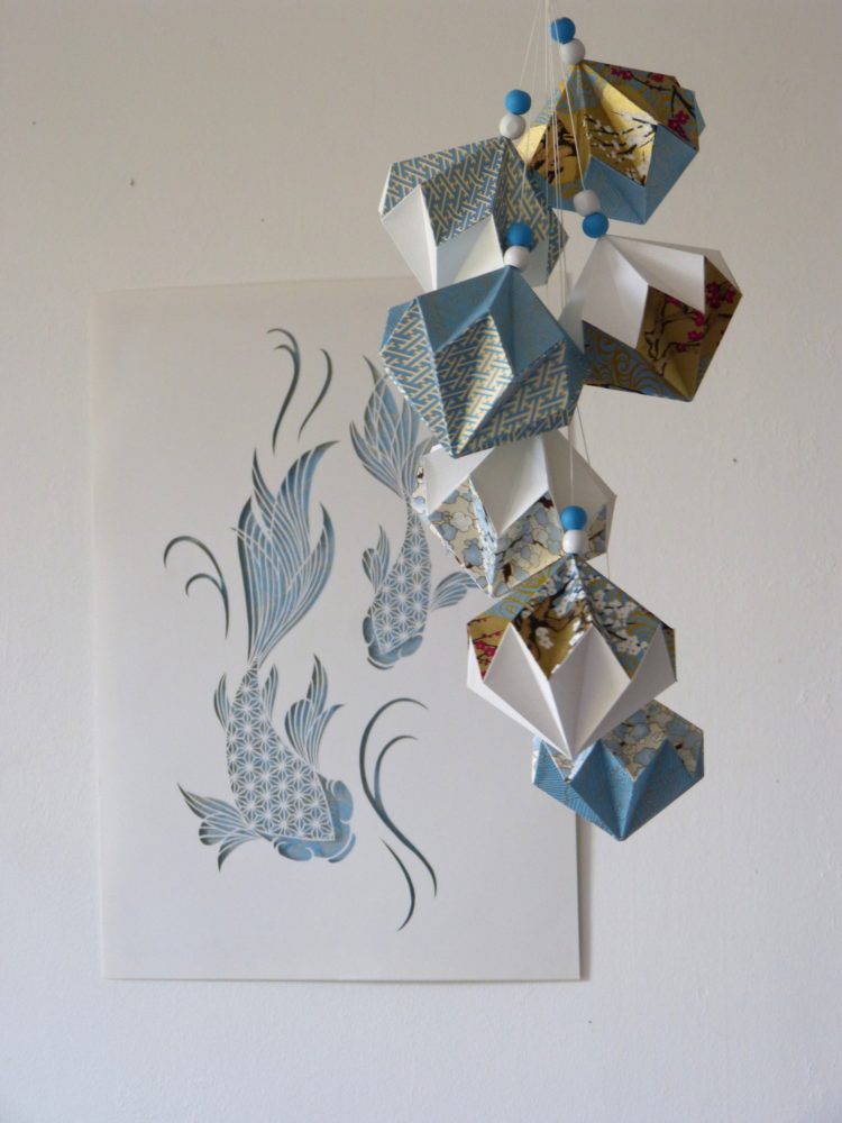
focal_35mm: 116
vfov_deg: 17.0
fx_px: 3762
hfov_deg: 12.8
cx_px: 421
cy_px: 562
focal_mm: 20.8
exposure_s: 1/60
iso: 200
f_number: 3.5
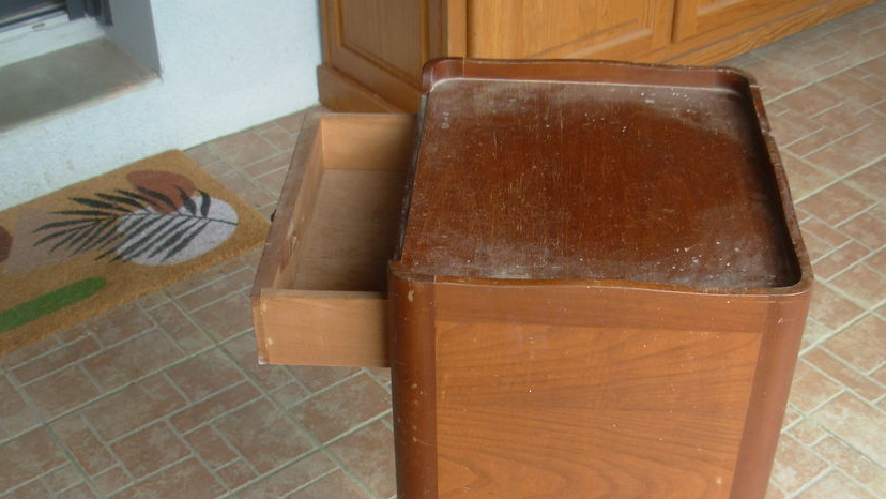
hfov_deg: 41.2
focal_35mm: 50
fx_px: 1175
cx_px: 514
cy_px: 400
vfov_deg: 23.6
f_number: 2.9
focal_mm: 6.3
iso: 50
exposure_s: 1/157
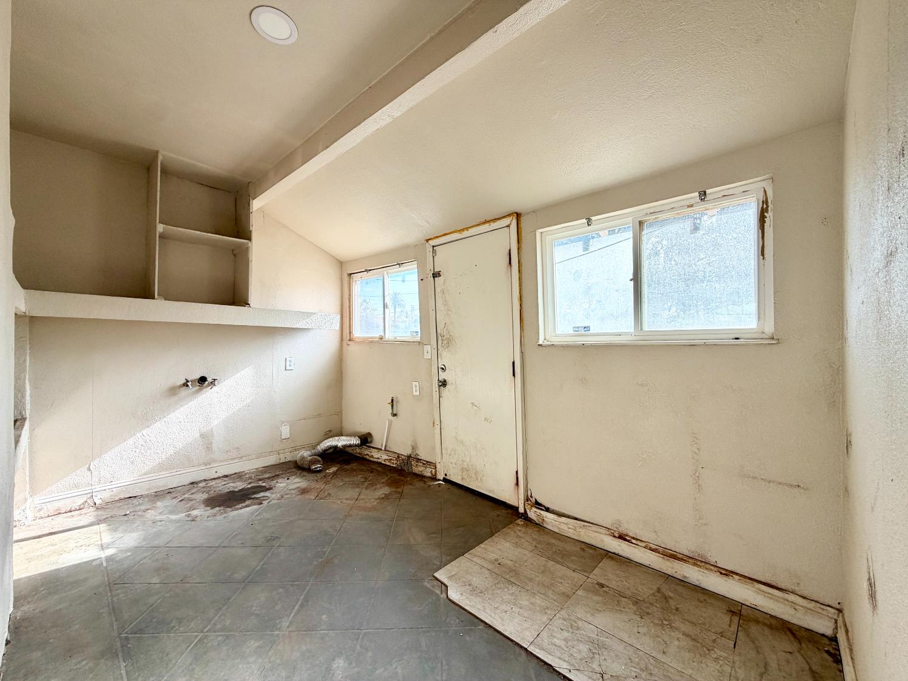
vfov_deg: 85.7
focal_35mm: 14
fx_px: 367
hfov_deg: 102.1
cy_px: 340
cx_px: 454
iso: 50
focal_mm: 2.22
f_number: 2.2
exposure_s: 1/156
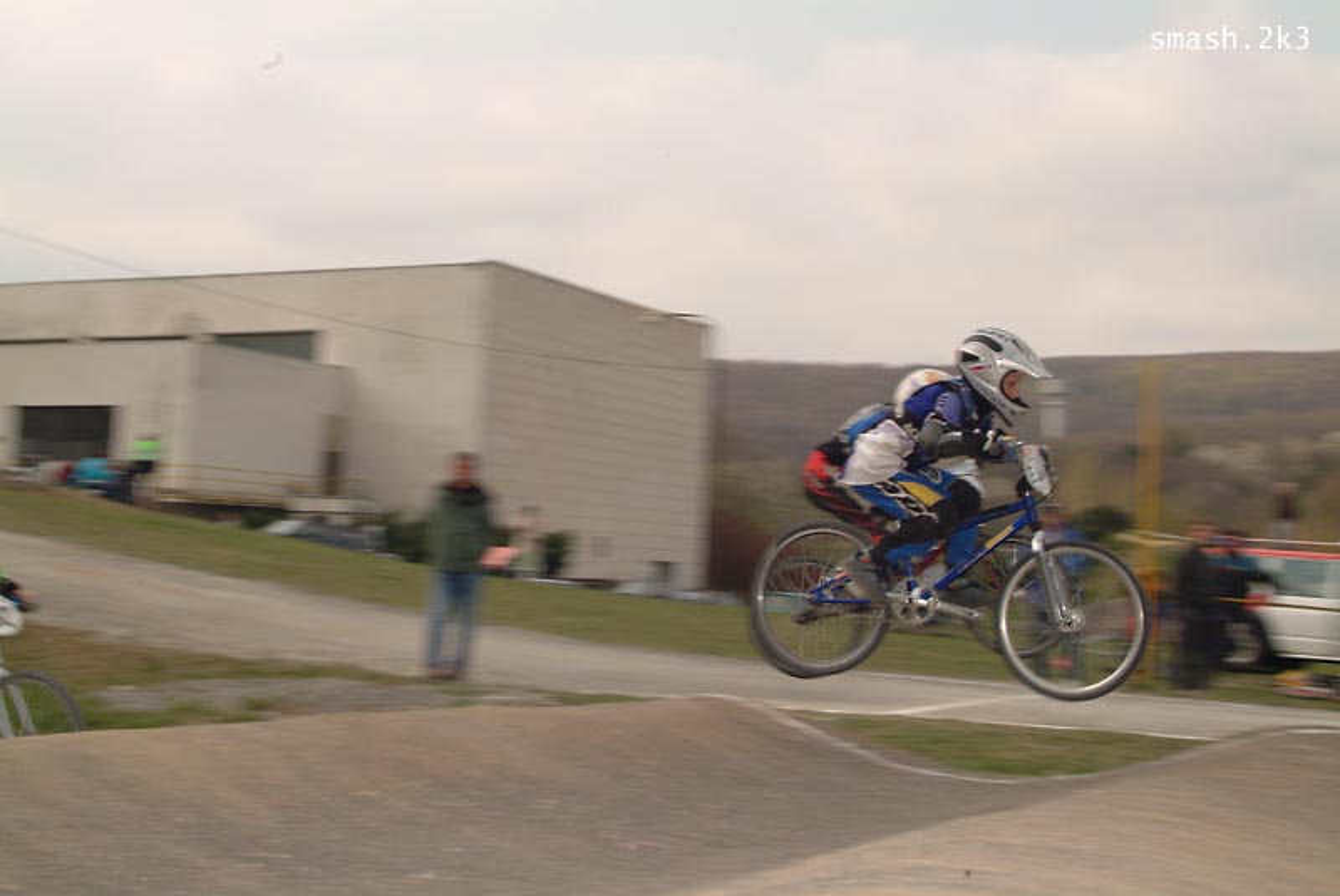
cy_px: 448
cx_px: 670
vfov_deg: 25.8
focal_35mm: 52
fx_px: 1956
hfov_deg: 37.8
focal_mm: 35
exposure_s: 1/125
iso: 100
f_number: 9.5
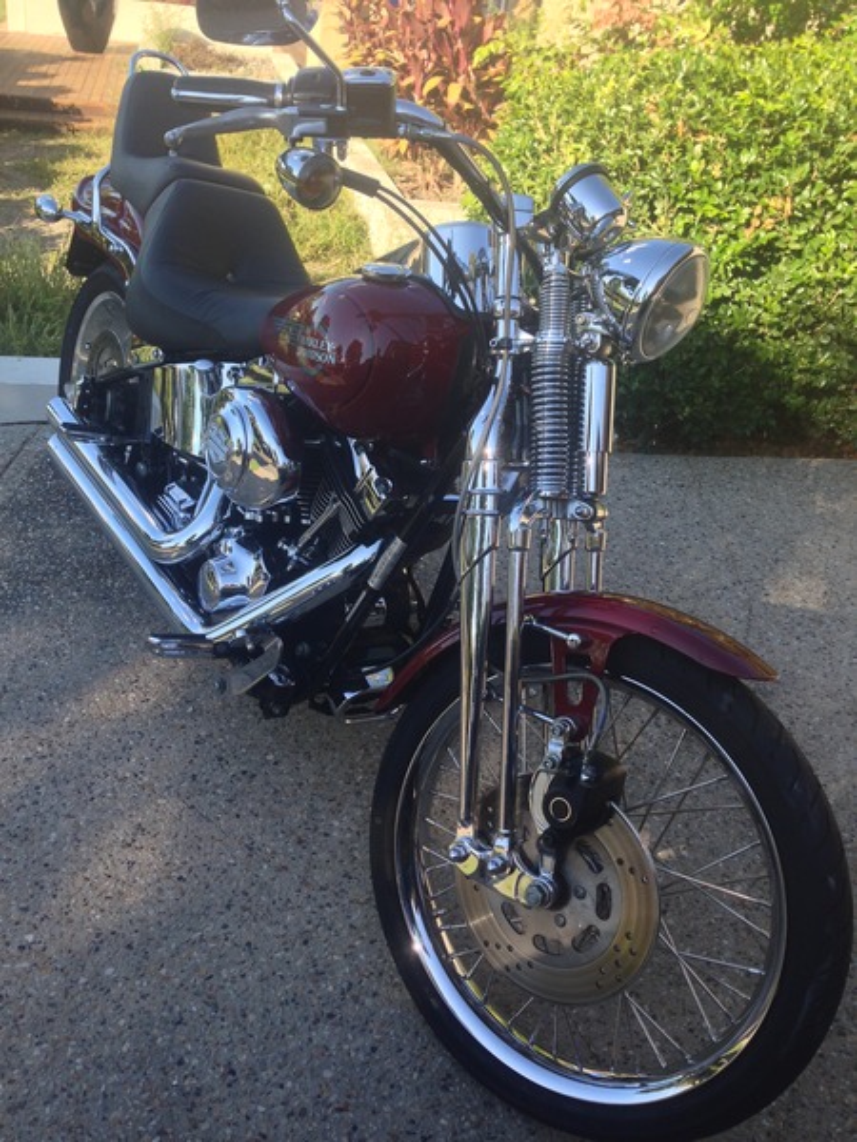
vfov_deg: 55.4
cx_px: 428
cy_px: 571
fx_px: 1089
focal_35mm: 33
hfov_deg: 42.9
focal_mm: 4.12
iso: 50
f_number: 2.4
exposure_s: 1/359
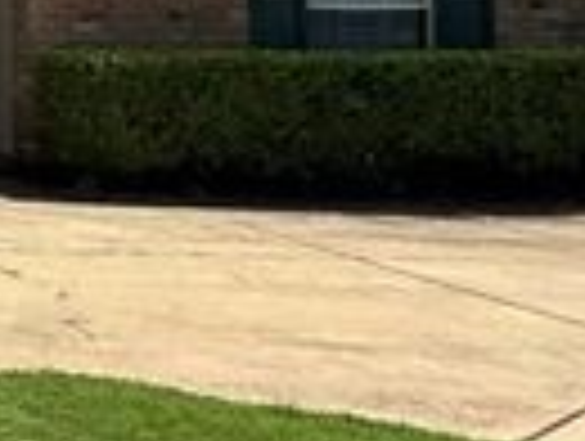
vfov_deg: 13.1
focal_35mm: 110
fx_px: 1862
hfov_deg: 13.8
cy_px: -99
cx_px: -738
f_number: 2.2
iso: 50
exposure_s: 1/2146
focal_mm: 2.22
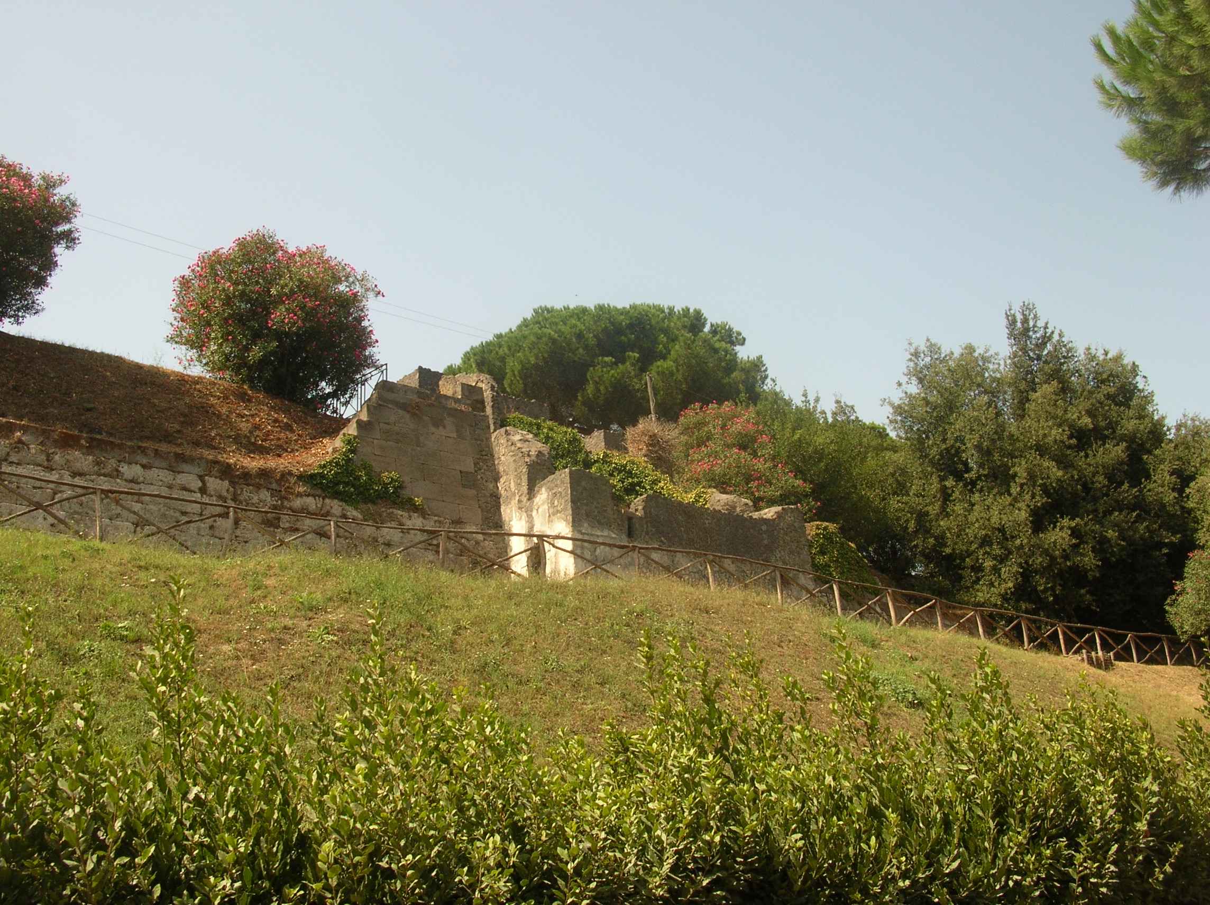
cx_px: 605
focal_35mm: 35
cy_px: 452
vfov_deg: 40.6
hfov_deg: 52.7
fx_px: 1222
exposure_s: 1/174
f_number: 5.6
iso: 50
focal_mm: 5.8
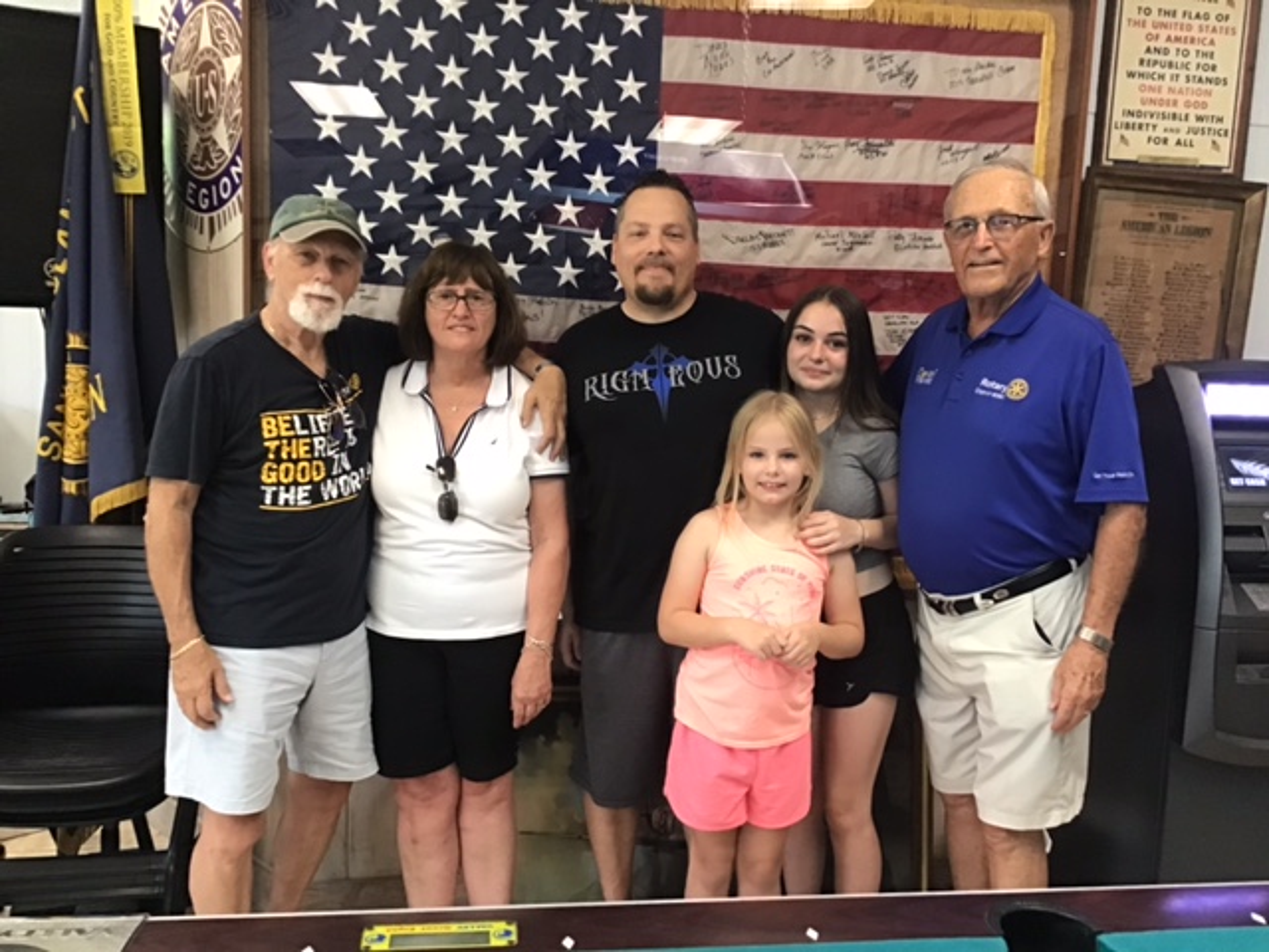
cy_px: 476
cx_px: 634
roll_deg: -0.5
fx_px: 1136
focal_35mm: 31
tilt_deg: -8.5
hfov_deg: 58.4
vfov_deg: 45.4
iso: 125
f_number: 2.4
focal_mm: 3.3
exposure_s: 1/30
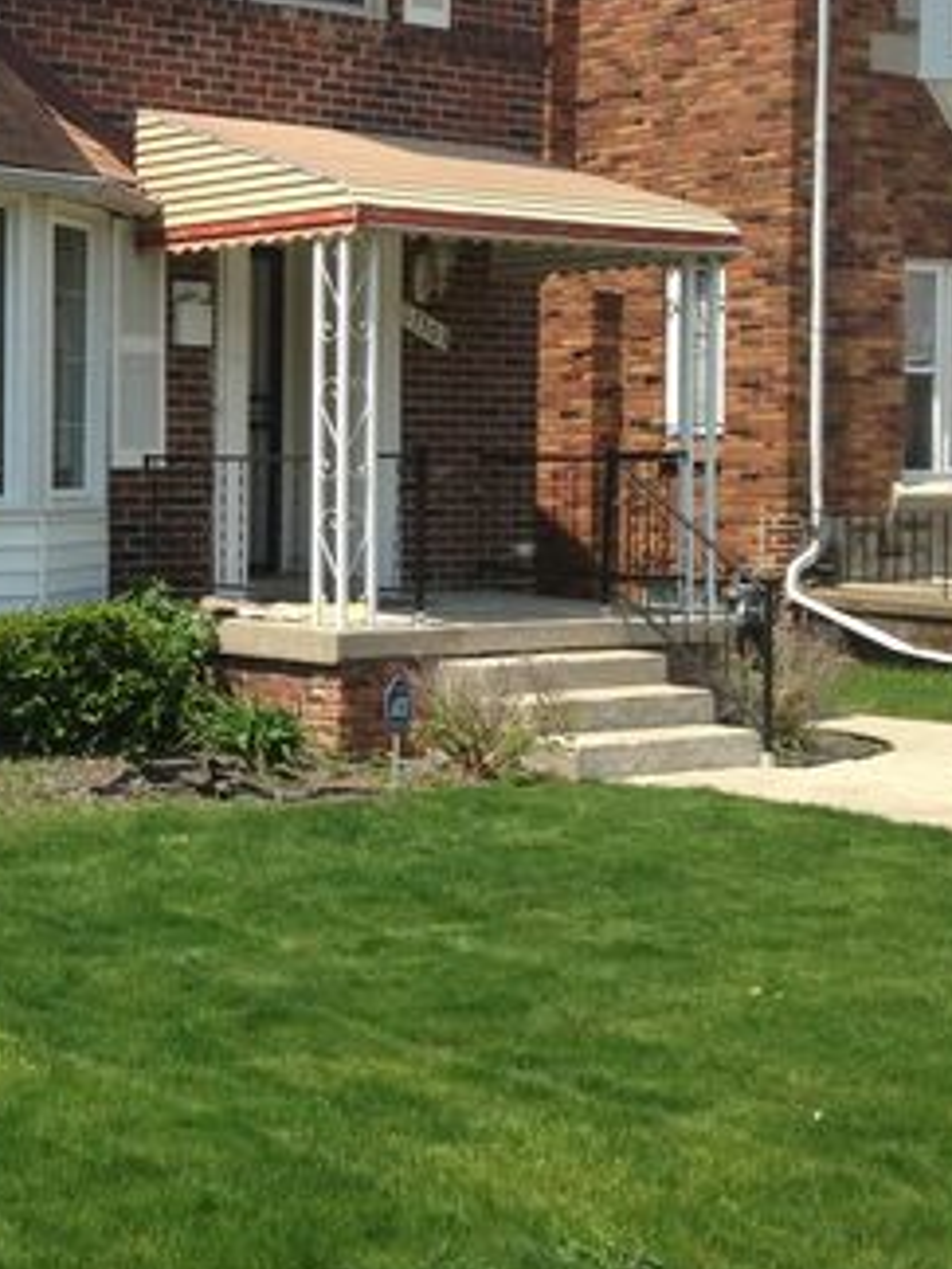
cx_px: 43
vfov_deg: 28.5
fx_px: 2493
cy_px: 527
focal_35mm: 68
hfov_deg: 21.0
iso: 50
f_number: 2.4
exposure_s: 1/1261
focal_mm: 4.12
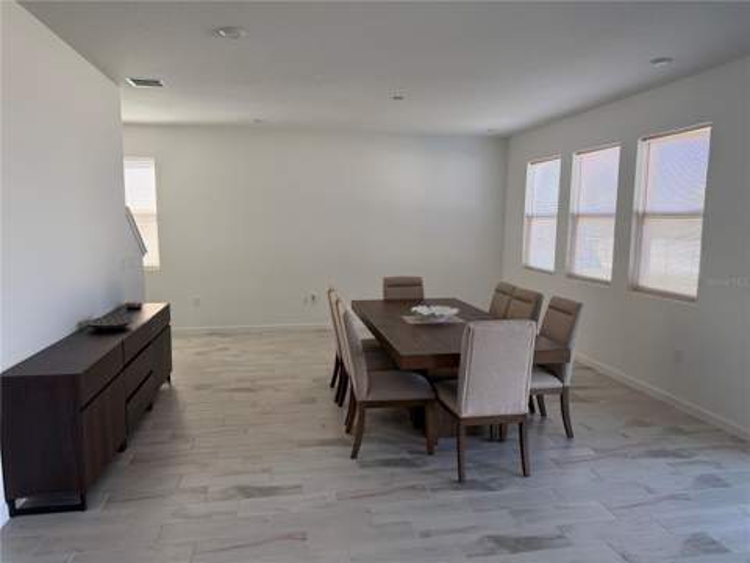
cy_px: 282
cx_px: 375
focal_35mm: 24
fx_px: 520
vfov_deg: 56.8
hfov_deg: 71.6
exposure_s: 1/222
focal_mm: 6.76
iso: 160
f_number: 1.78
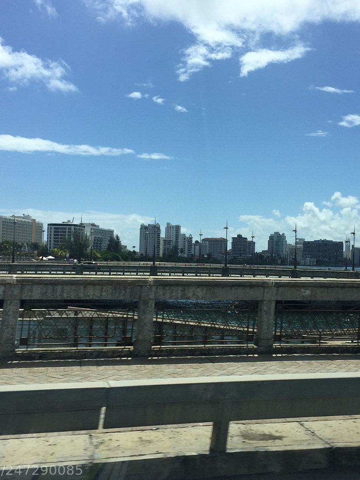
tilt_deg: +1.9
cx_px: 203
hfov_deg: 34.3
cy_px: 244
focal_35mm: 42
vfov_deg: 44.8
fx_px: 582
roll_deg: +0.5
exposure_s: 1/807
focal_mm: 4.15
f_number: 2.2
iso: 32
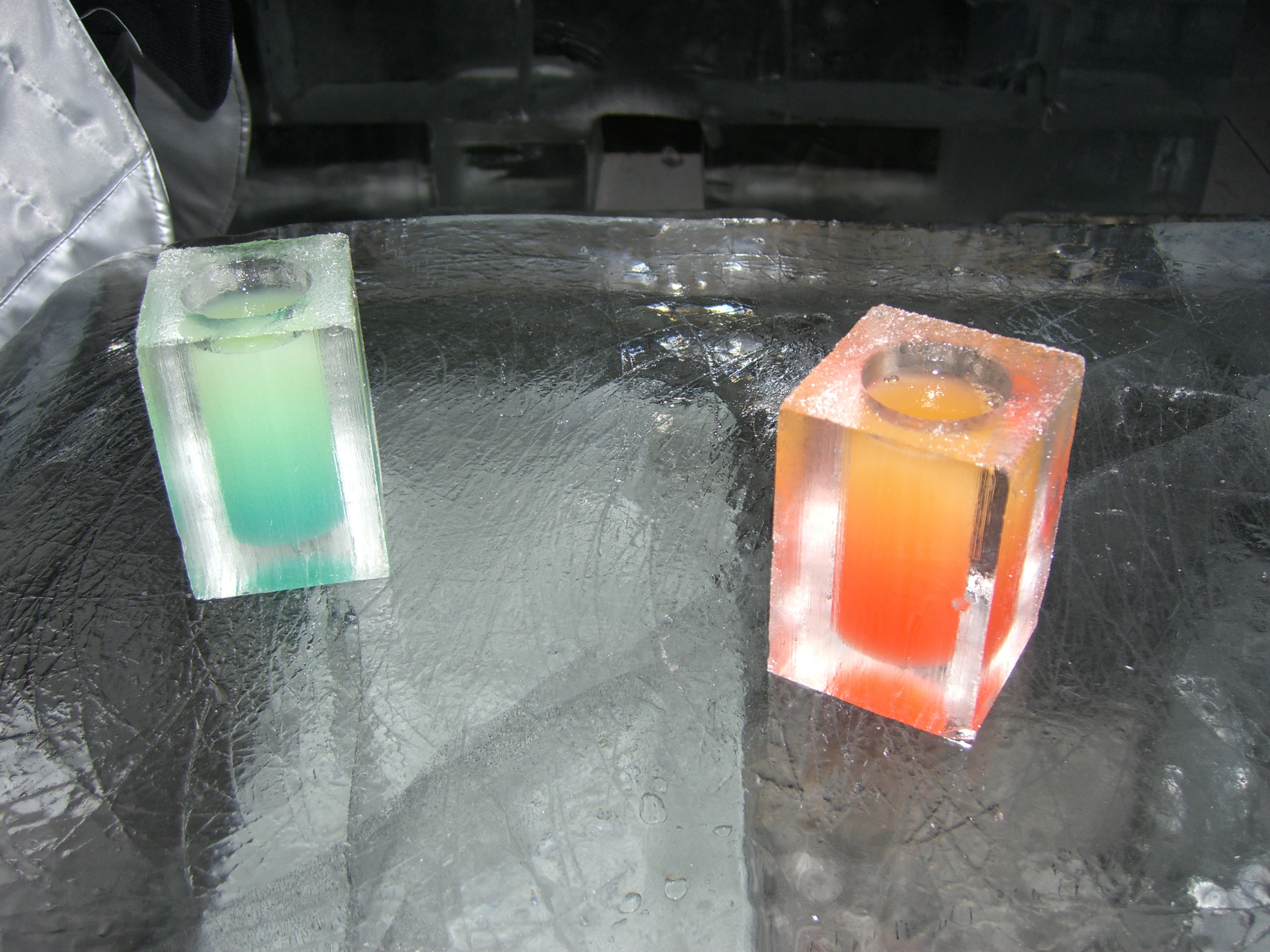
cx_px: 635
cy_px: 476
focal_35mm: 38
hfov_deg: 49.0
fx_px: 1394
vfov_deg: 37.7
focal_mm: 7.9
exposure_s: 1/60
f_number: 2.8
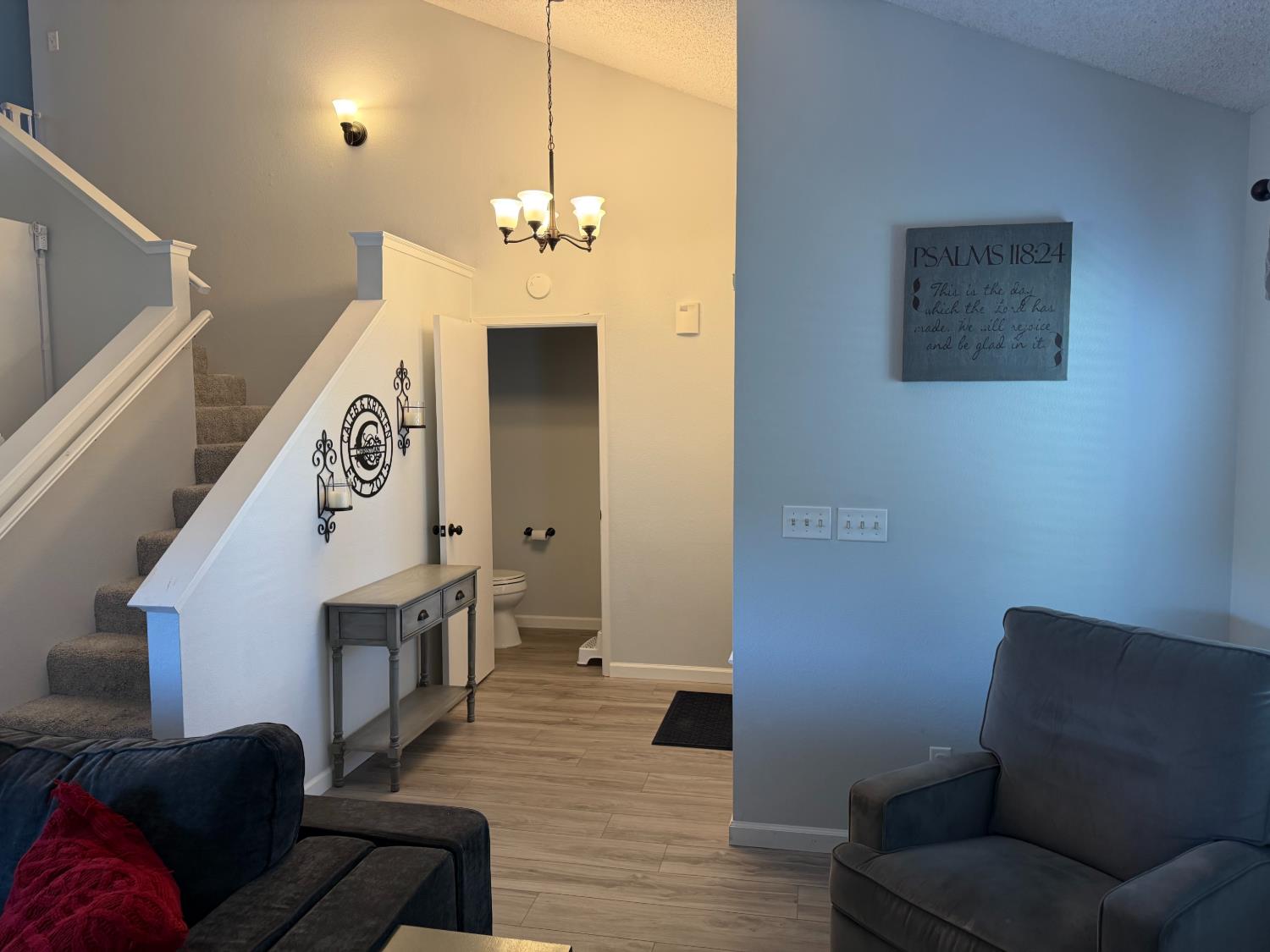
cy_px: 476
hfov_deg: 71.6
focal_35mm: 24
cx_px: 635
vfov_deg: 56.8
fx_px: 881
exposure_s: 1/120
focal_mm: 6.76
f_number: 1.78
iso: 200
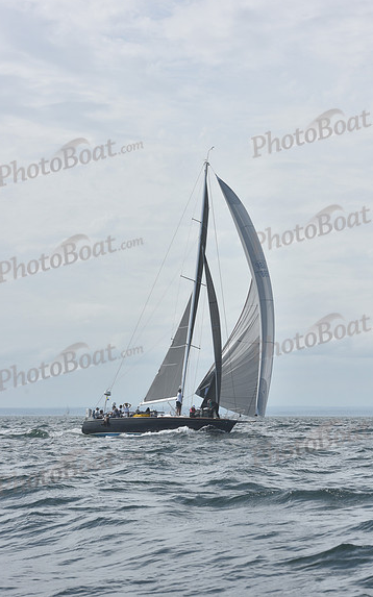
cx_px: 197
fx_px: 1594
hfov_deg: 13.3
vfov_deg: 21.2
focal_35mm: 98
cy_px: 296
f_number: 8
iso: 200
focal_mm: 95
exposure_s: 1/1000
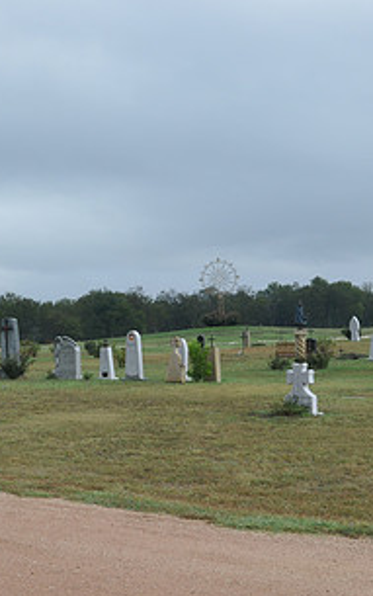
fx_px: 990
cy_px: 355
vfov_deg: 33.4
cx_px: 84
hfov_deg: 21.1
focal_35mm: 61
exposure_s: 1/100
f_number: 10
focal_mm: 21
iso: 200
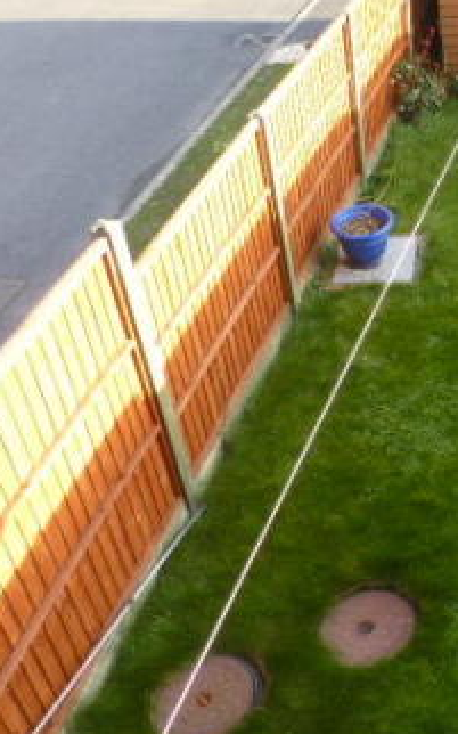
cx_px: 543
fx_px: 959
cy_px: 256
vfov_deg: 41.4
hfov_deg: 24.4
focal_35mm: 48
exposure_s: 1/60
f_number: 3.3
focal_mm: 4.3
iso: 100
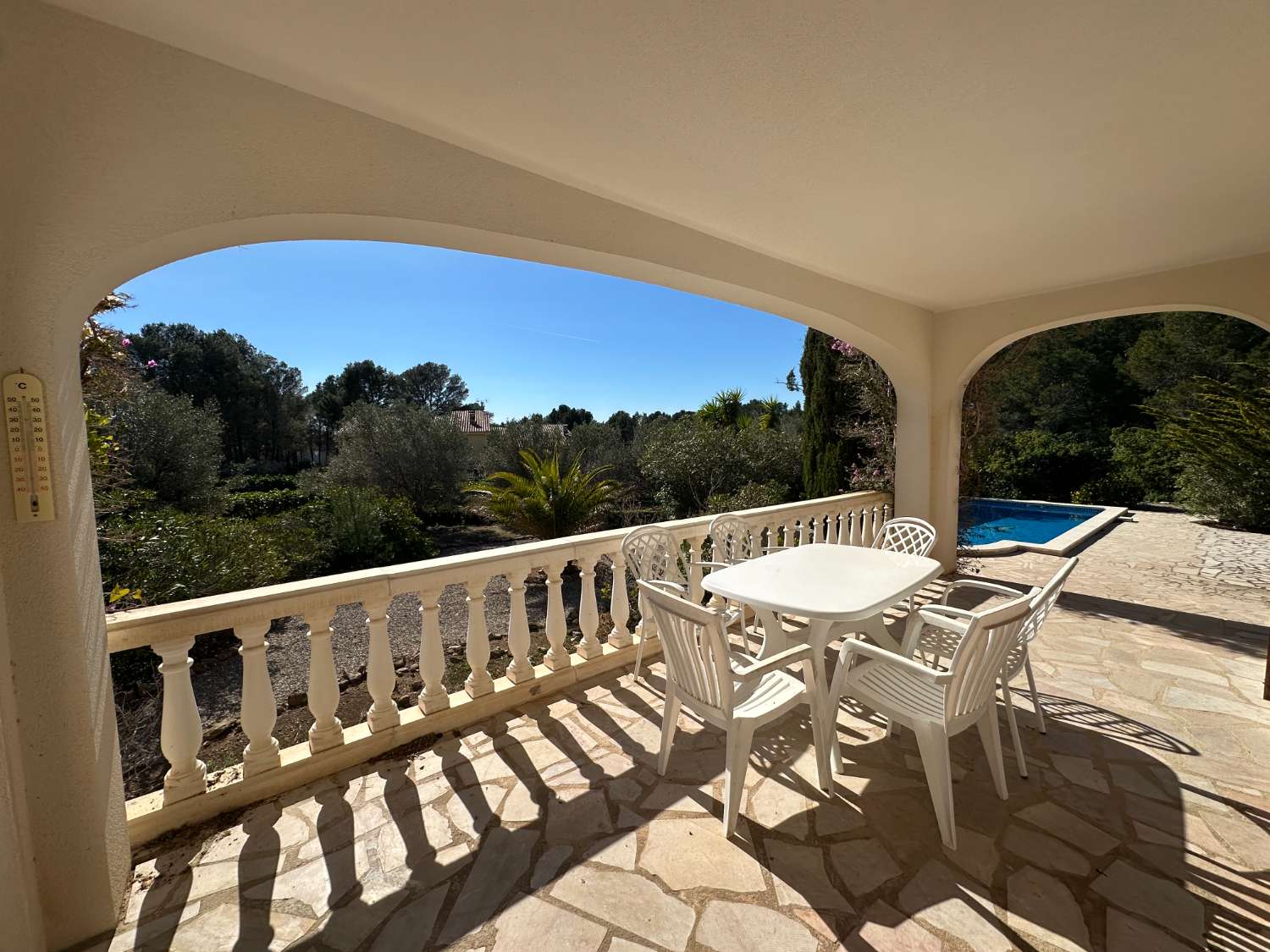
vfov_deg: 85.7
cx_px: 635
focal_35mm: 14
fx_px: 514
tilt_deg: -5.1
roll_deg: -0.1
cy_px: 476
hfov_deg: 102.1
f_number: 2.2
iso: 50
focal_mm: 2.22
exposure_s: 1/3205
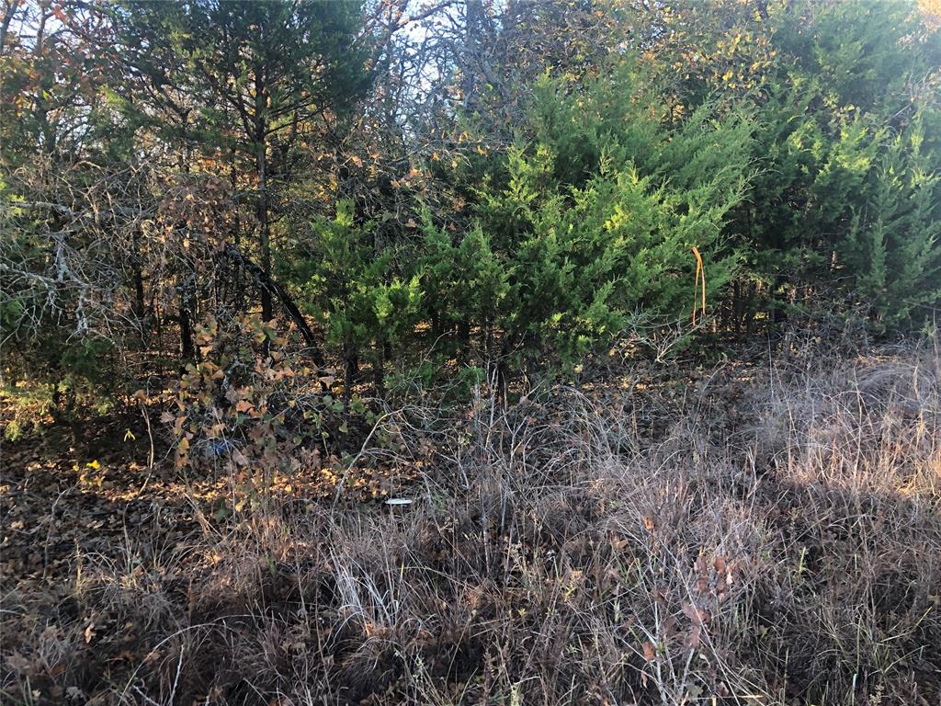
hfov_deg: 63.4
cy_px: 353
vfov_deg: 49.7
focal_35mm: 28
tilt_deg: -10.6
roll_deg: +1.8
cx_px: 470
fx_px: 761
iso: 50
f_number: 1.8
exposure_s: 1/120
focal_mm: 3.99
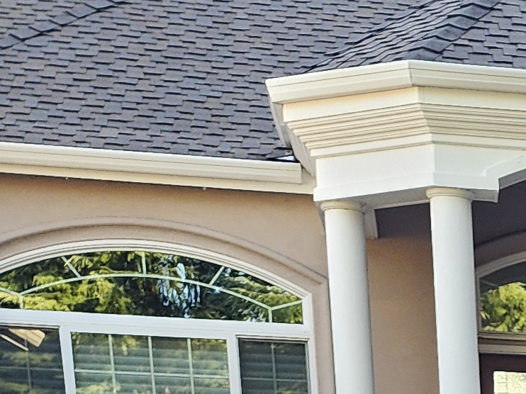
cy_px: 1015
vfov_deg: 10.1
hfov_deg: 14.4
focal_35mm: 124
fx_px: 1884
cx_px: 890
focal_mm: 6.4
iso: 80
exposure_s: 1/180
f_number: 1.8
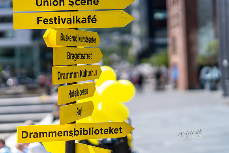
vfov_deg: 16.1
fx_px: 541
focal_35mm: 85
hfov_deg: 23.9
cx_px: 114
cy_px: 76
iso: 50
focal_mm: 85
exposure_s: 1/4000
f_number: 1.4
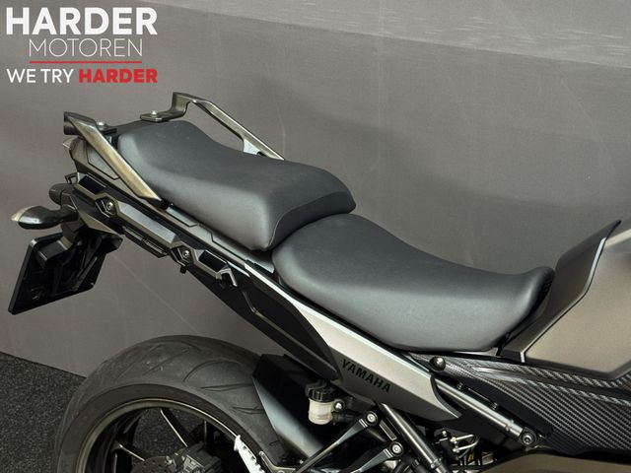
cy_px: 236
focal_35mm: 48
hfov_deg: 39.7
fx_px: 875
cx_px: 316
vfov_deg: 30.3
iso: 125
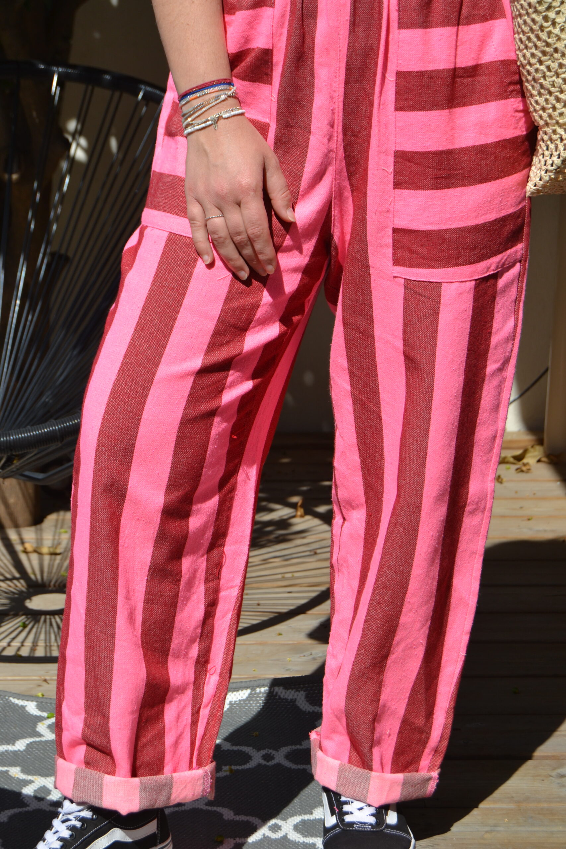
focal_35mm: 82
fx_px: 1945
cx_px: 283
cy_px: 424
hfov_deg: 16.6
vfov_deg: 24.6
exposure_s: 1/320
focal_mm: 55
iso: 100
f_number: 9
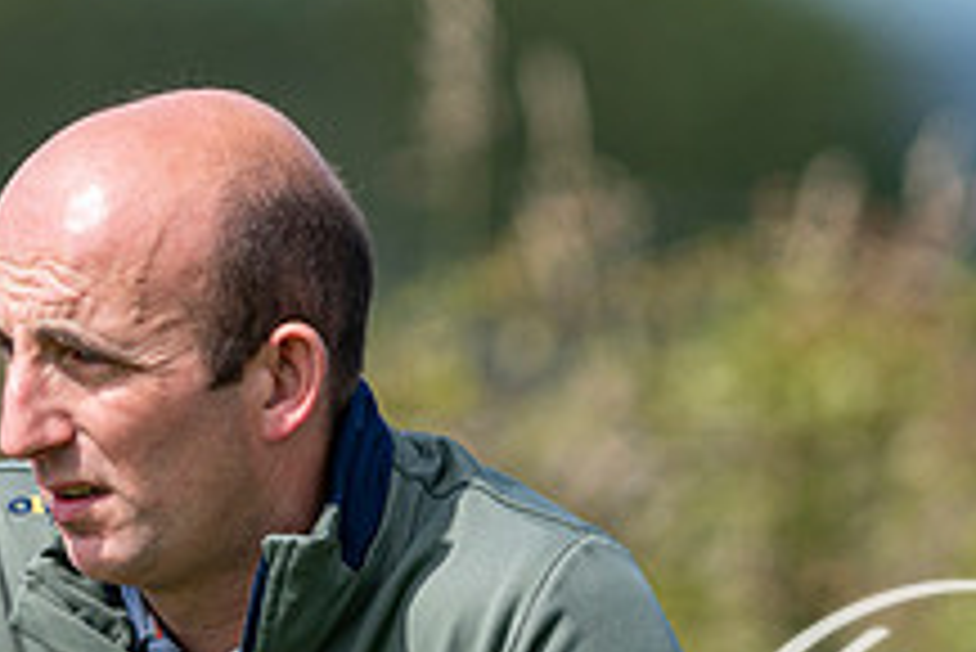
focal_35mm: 1202
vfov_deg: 1.1
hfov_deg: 1.7
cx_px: 171
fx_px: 32608
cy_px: 663
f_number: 2.8
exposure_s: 1/1600
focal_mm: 300
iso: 100
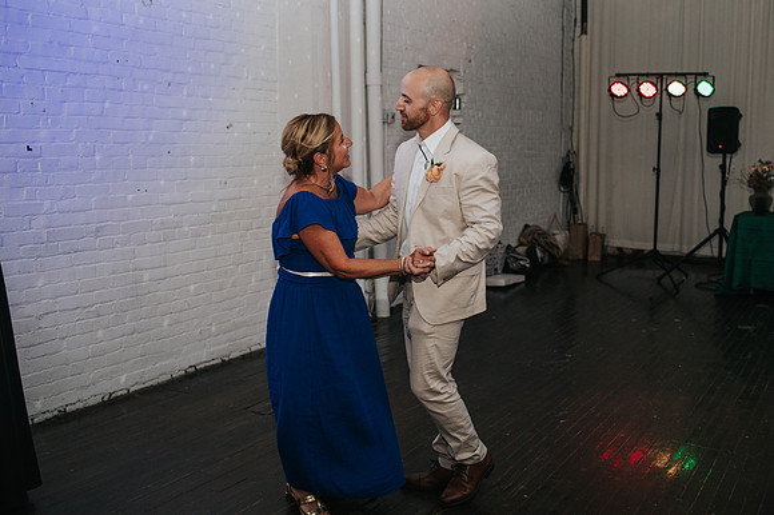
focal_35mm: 38
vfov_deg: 35.4
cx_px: 415
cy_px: 239
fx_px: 806
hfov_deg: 51.2
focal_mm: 35
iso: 1000
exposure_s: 1/200
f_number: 2.8
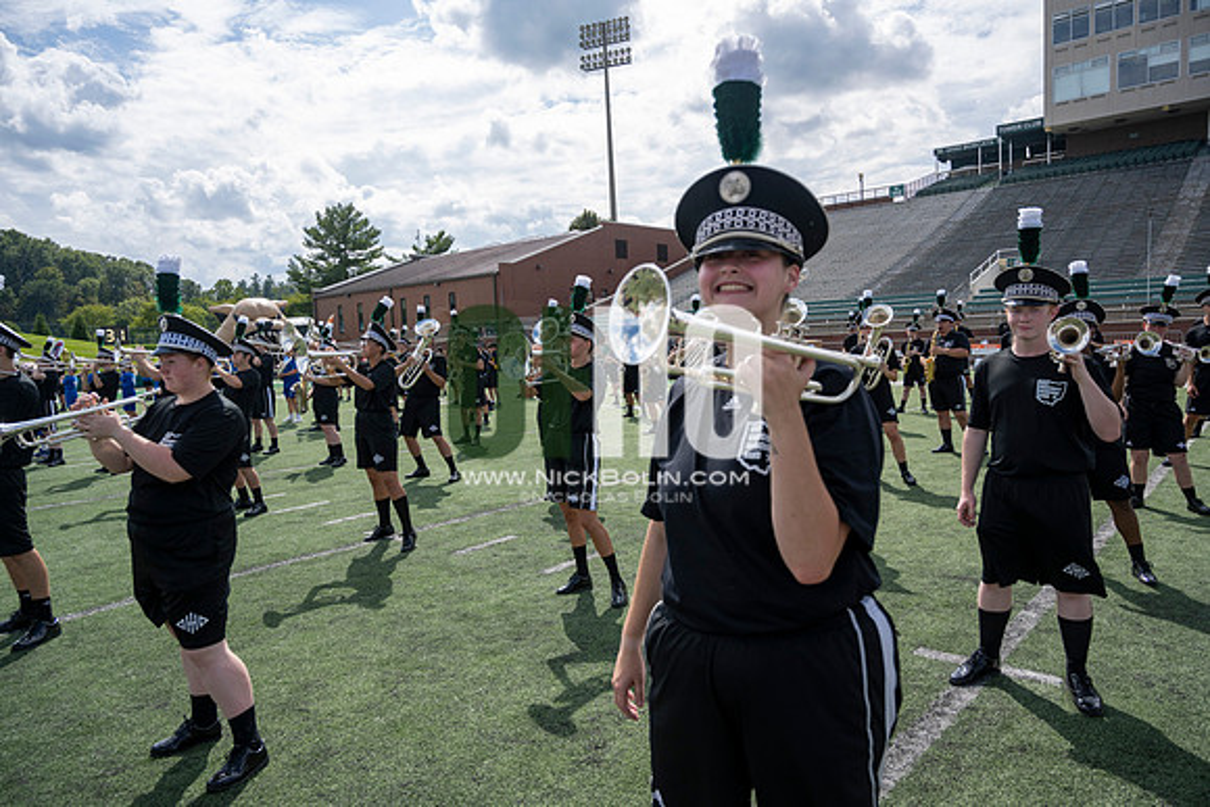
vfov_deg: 53.2
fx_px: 807
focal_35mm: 24
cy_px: 404
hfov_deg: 73.7
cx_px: 605
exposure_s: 1/1600
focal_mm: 24
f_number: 5
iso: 200
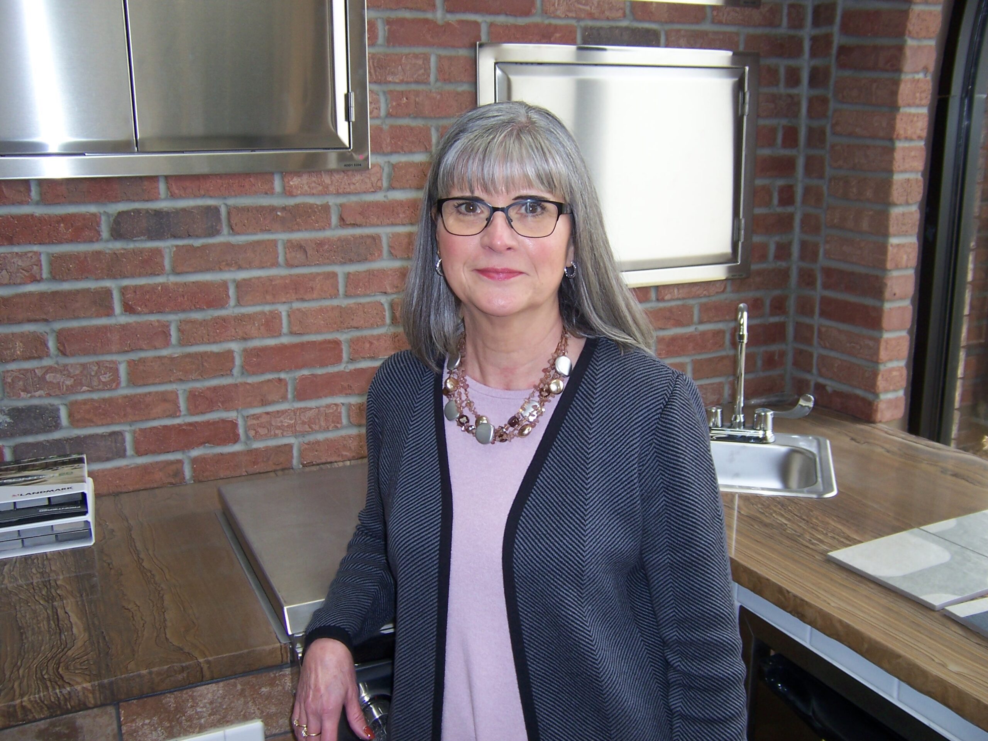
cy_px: 370
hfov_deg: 55.4
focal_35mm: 33
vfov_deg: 42.9
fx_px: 942
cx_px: 494
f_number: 2.8
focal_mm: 5.5
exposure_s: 1/60
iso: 80
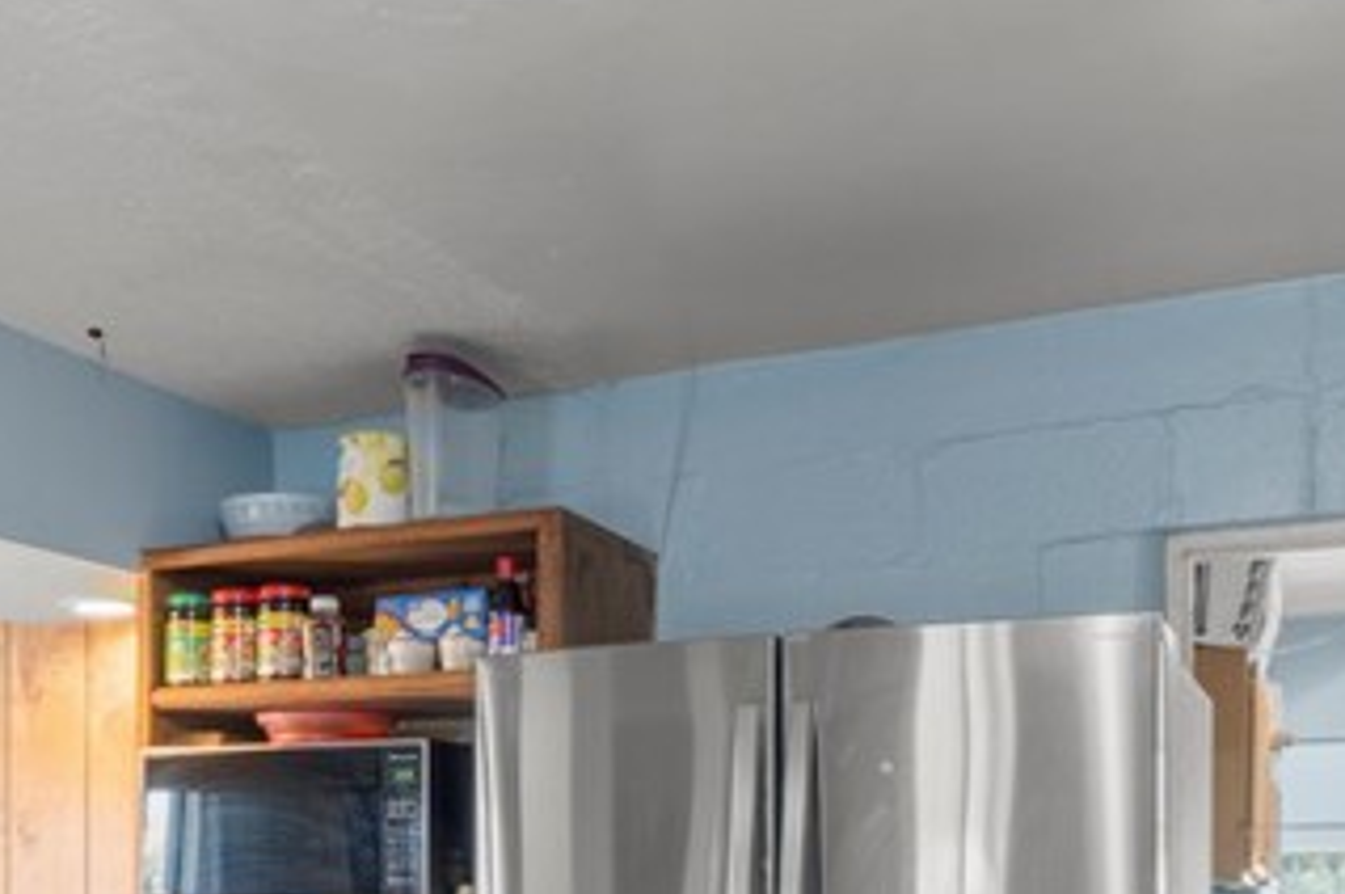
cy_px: 938
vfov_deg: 27.7
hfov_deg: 42.7
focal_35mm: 45
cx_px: 388
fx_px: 1679
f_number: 9
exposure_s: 1/8
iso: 800
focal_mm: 14
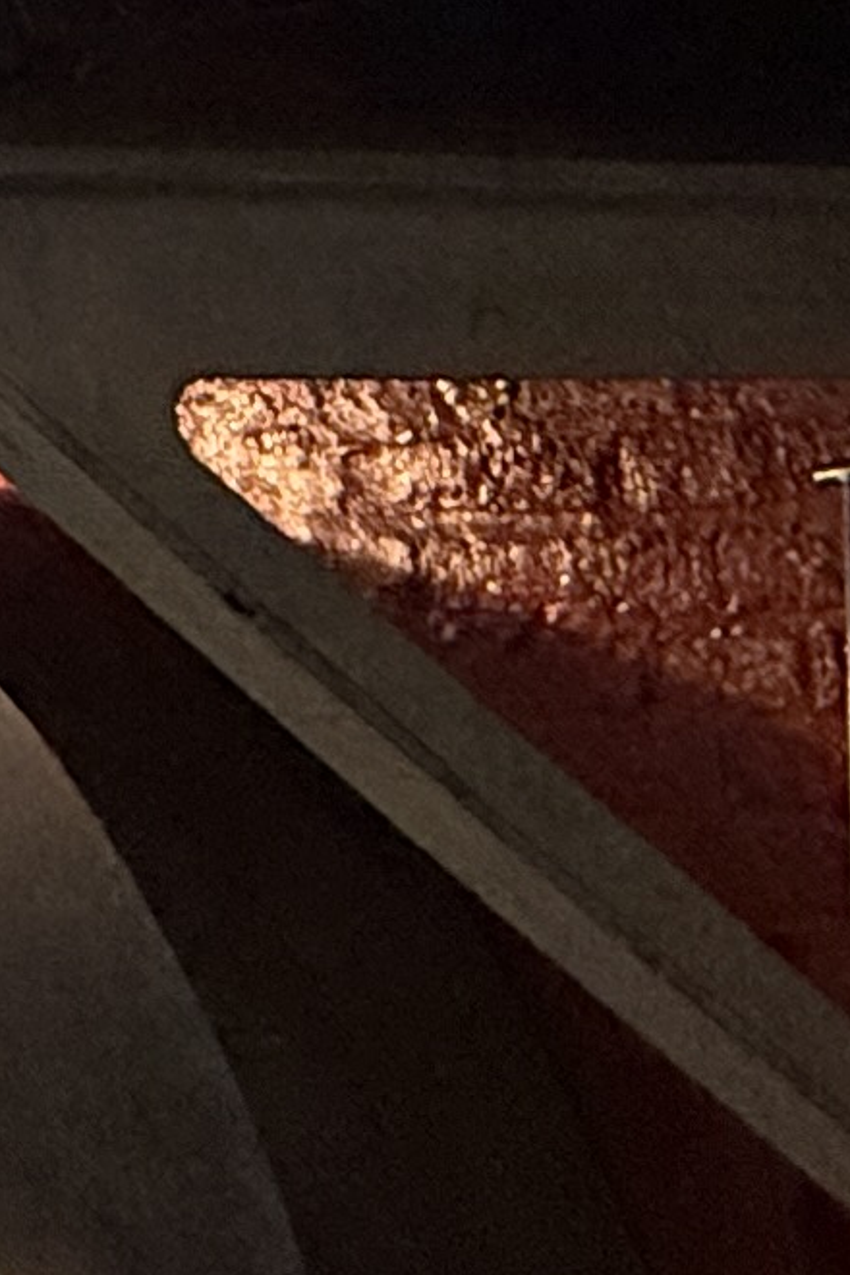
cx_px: -842
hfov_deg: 13.3
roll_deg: +2.2
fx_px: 3152
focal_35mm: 89
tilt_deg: +16.0
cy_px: -203
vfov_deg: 21.4
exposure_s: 1/60
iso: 500
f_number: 2.2
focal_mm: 2.22
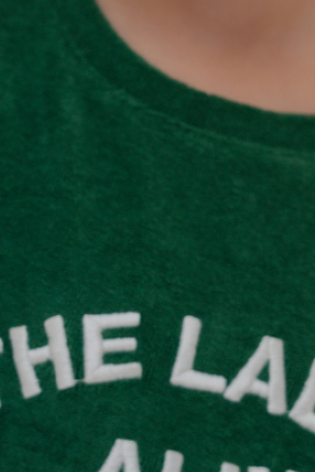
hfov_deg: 10.0
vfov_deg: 14.6
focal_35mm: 136
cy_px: -61
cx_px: 217
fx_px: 1790
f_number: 4
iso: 200
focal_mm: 49.9
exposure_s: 1/200
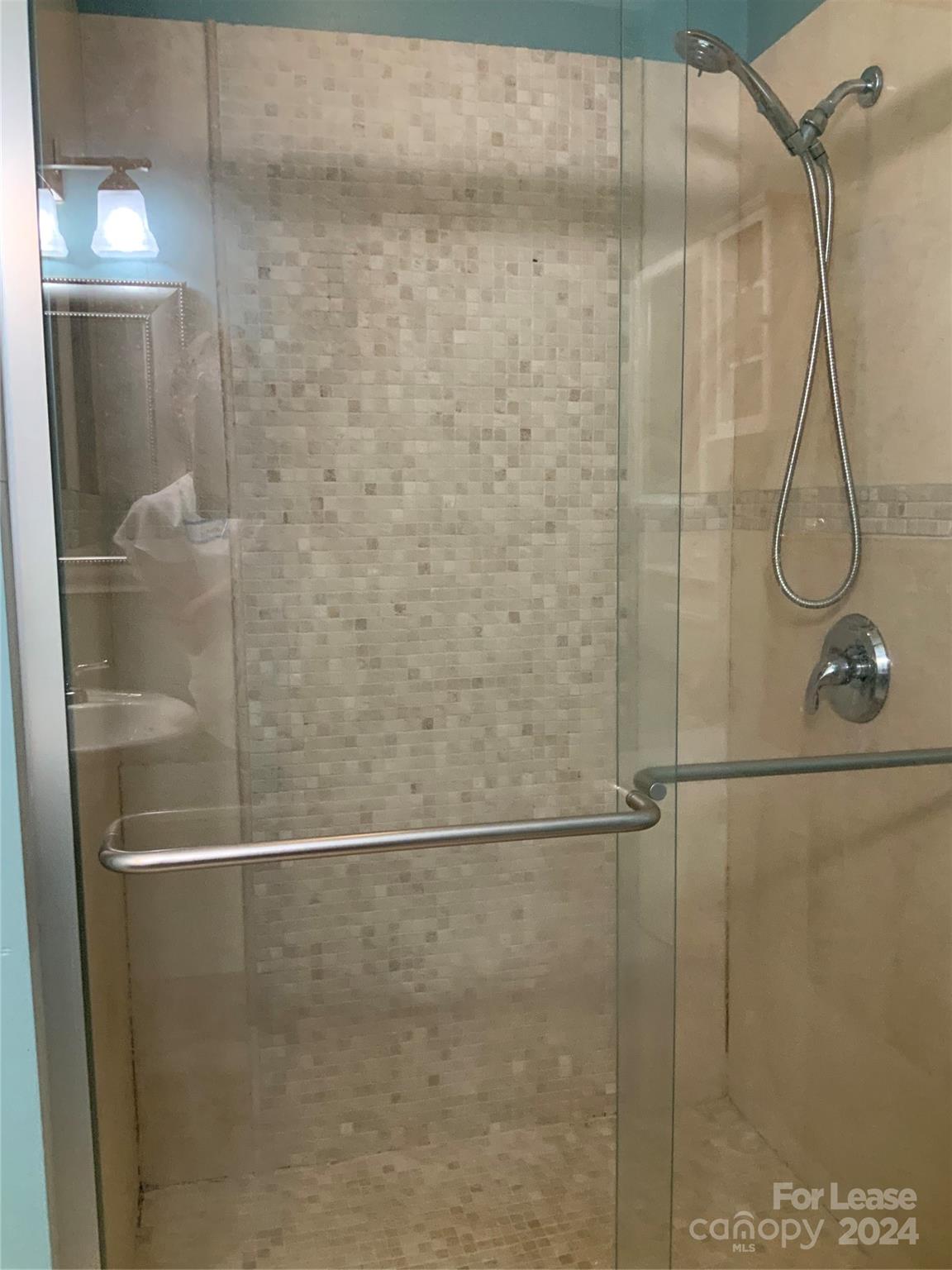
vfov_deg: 61.7
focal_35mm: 29
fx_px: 1063
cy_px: 635
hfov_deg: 48.2
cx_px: 476
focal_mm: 3
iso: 200
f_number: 1.8
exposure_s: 1/60
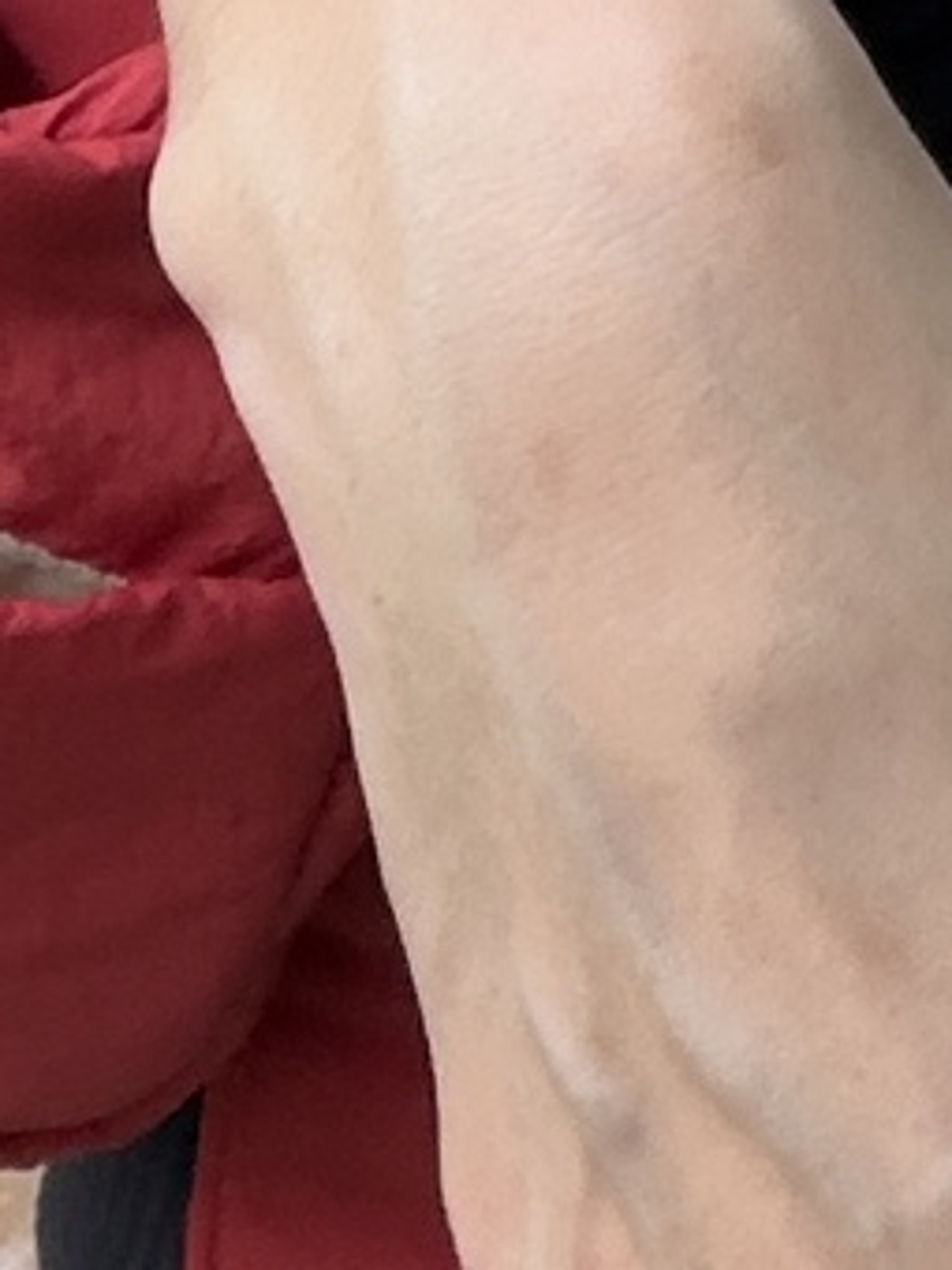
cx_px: 1538
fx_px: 7774
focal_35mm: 212
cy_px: -1352
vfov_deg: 8.8
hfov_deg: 6.9
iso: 25
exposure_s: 1/193
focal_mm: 2.71
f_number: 1.9
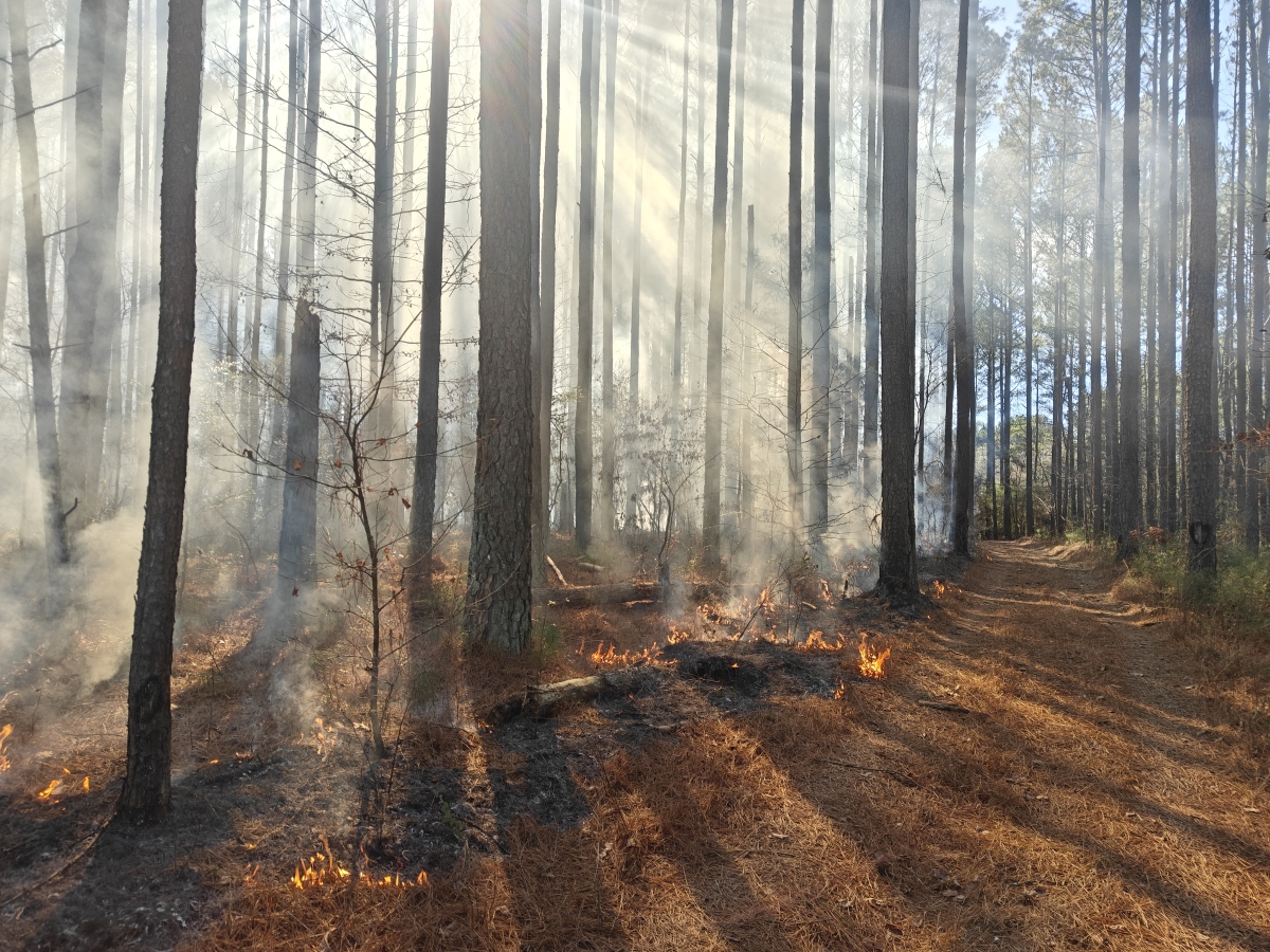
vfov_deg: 56.8
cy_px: 476
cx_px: 635
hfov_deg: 71.6
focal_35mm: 24
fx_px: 881
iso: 50
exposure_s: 1/1017
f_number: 1.8
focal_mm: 5.59
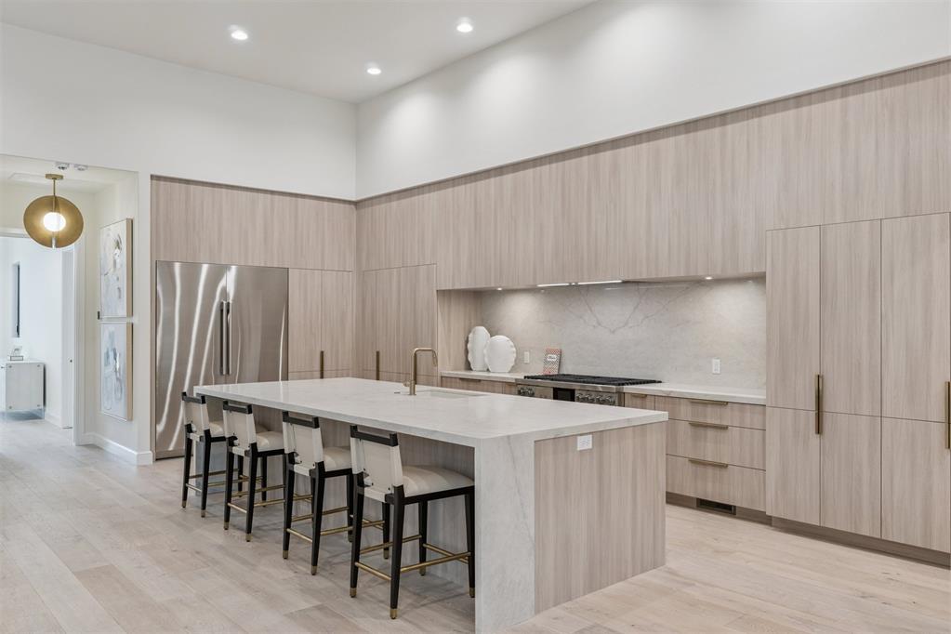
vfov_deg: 47.9
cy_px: 317
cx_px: 476
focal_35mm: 27
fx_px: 713
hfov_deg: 67.4
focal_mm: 18
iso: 200
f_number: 7.1
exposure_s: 1/30
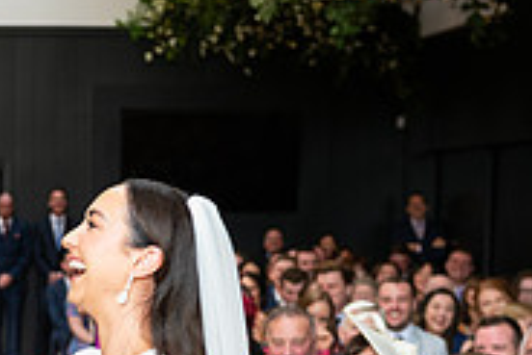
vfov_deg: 11.3
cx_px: -101
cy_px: 354
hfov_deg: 16.4
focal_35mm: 120
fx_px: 1775
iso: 640
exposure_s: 1/160
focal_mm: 38
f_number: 3.5
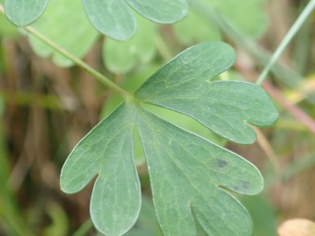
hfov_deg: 25.3
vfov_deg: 19.1
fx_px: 701
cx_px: 152
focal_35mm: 77
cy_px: 149
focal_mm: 5.5
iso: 125
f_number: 2.3
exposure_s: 1/125
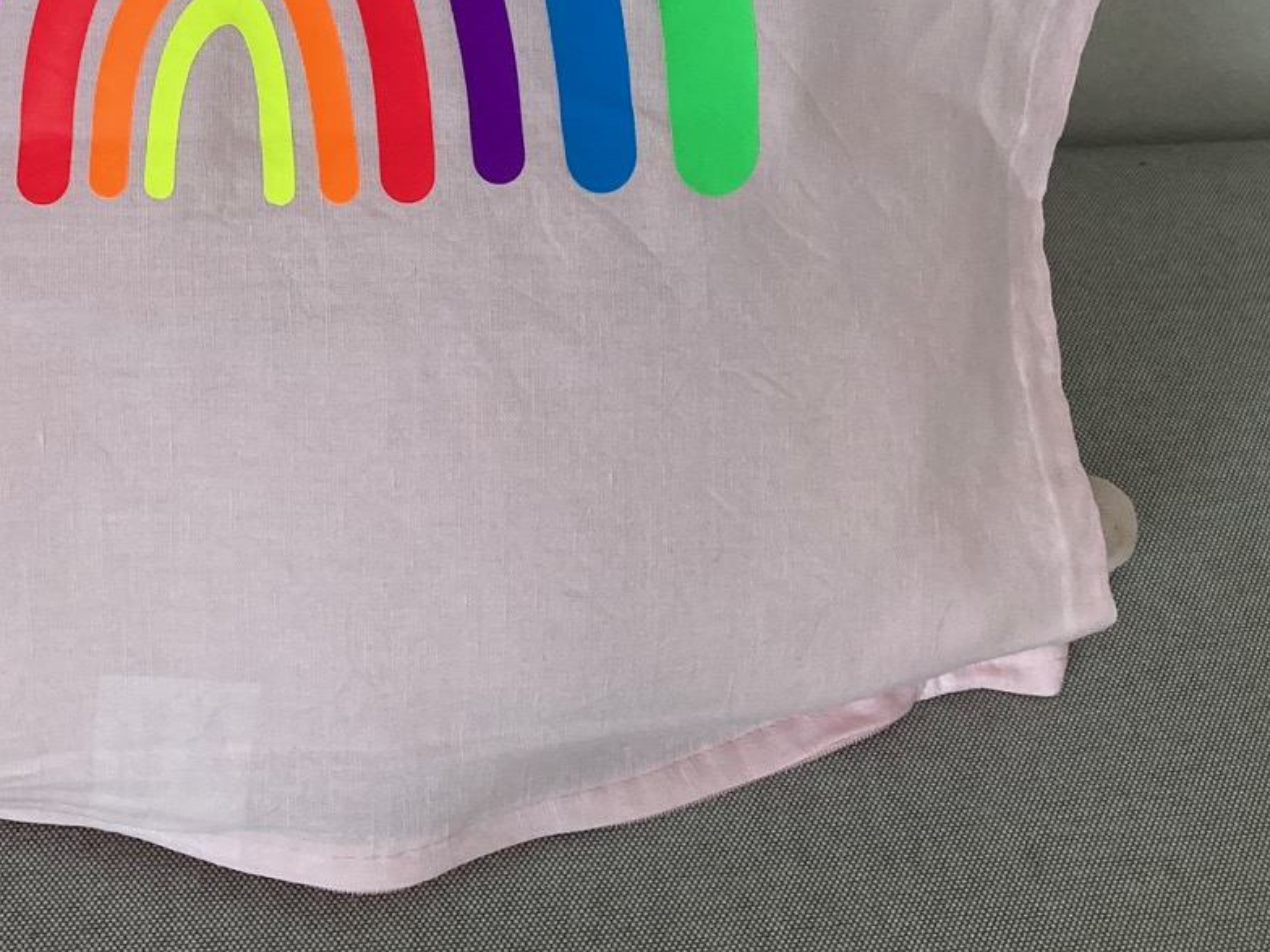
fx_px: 2642
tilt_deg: -38.7
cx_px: 258
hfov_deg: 26.5
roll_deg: -2.7
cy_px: -60
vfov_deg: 19.7
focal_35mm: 72
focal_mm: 3.99
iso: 80
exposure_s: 1/100
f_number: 1.8
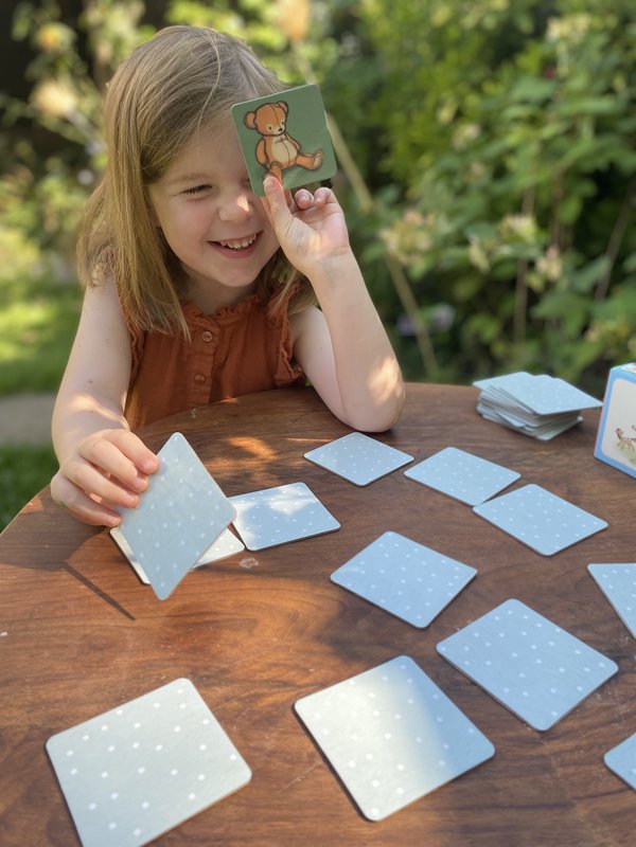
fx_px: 637
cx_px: 318
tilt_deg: -23.3
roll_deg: +1.8
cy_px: 424
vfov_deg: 67.3
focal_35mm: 26
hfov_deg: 53.1
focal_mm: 4.25
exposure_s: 1/180
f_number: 1.8
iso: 32
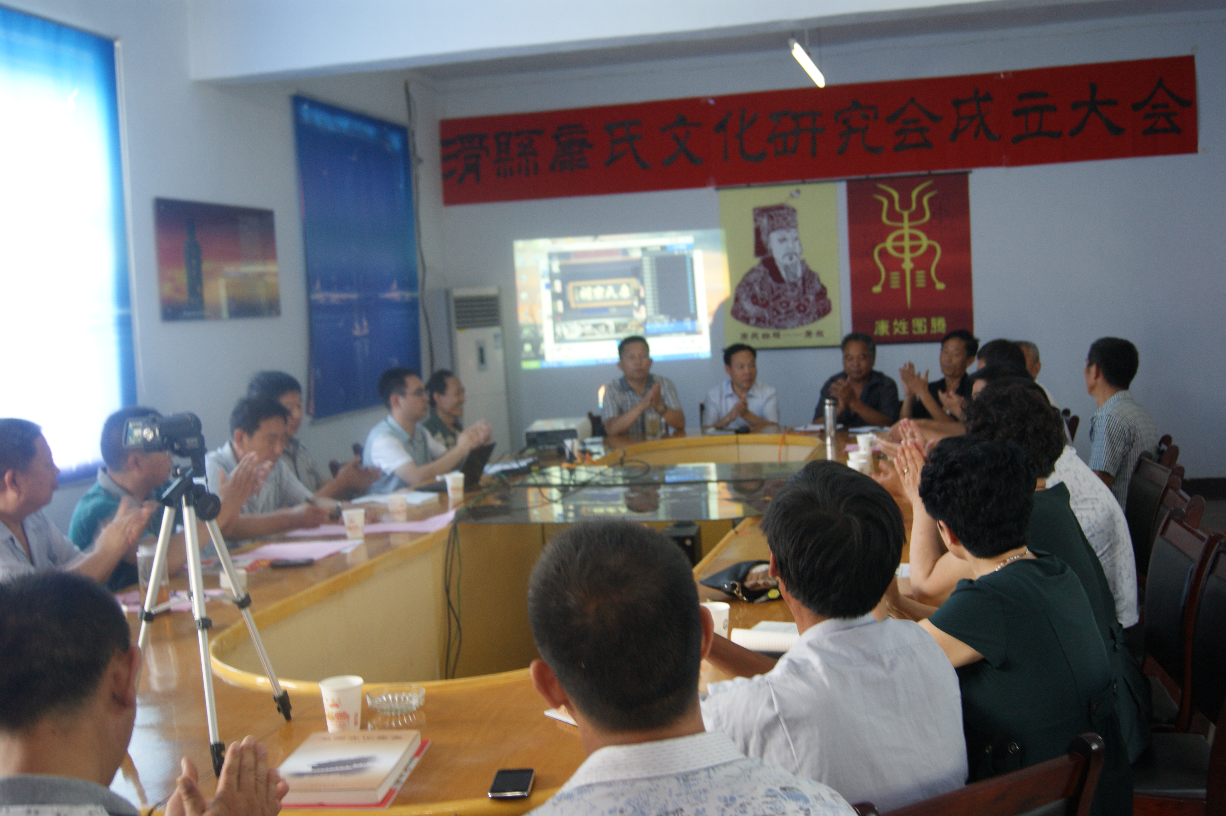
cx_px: 613
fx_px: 1327
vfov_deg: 34.2
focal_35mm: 39
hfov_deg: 49.6
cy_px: 408
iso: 400
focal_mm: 26
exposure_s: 1/30
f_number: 4
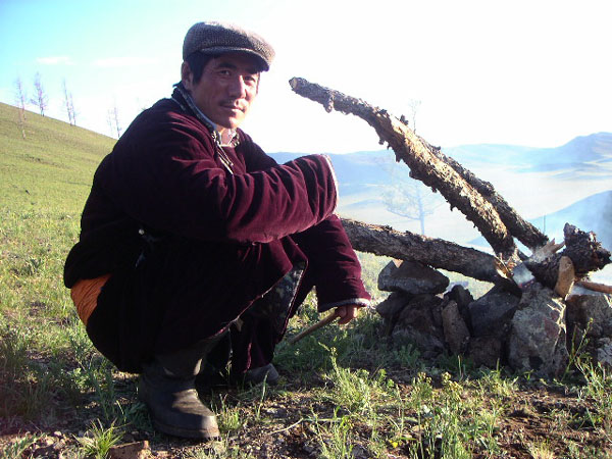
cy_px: 230
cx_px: 306
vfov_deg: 37.7
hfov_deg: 49.0
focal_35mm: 38
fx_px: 672
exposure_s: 1/100
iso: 50
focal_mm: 6
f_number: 2.8
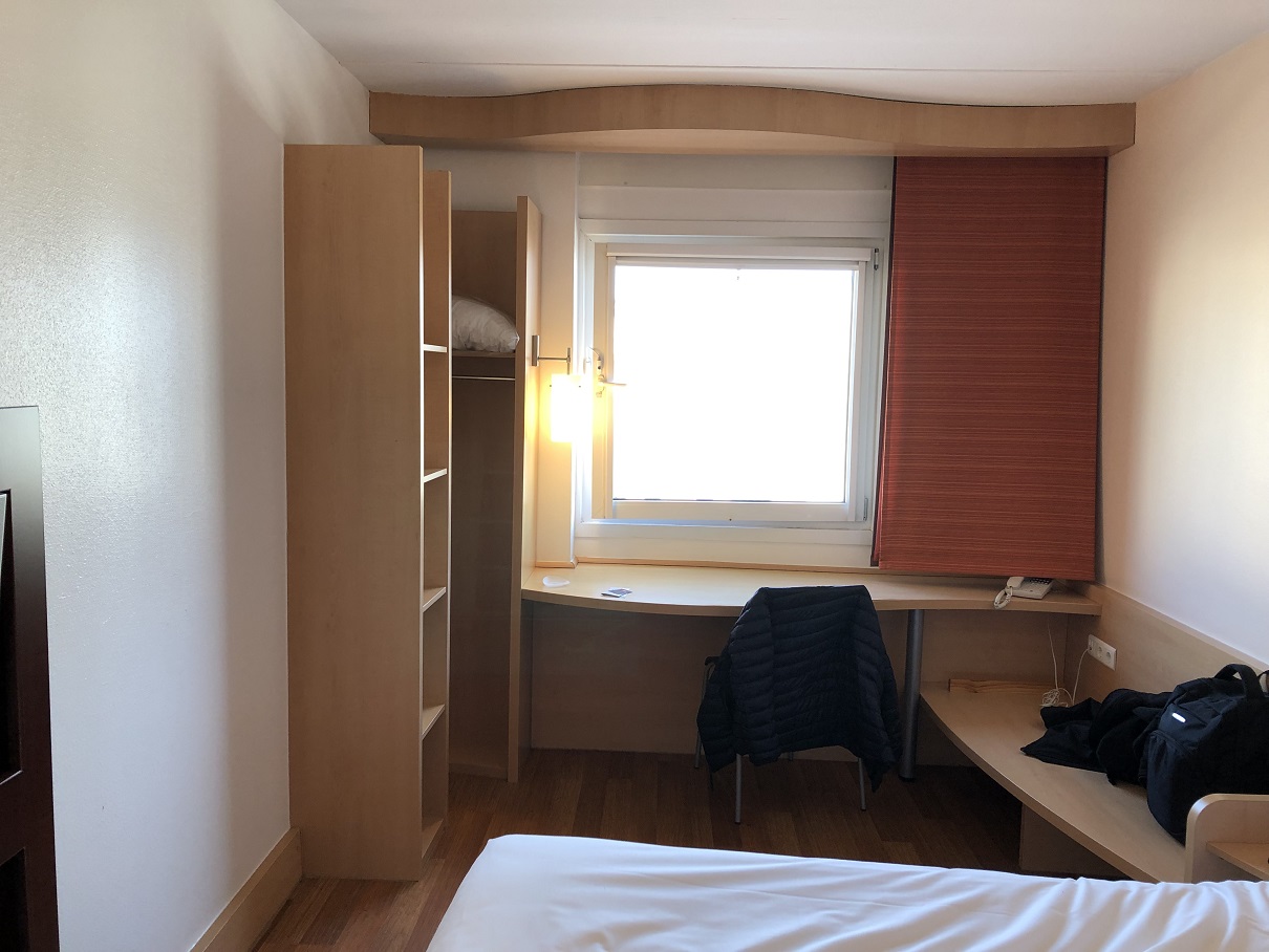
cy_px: 476
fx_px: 1027
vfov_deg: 49.8
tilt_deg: -5.5
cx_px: 634
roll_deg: -0.7
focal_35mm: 28
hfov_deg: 63.4
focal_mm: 3.99
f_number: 1.8
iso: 25
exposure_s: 1/33
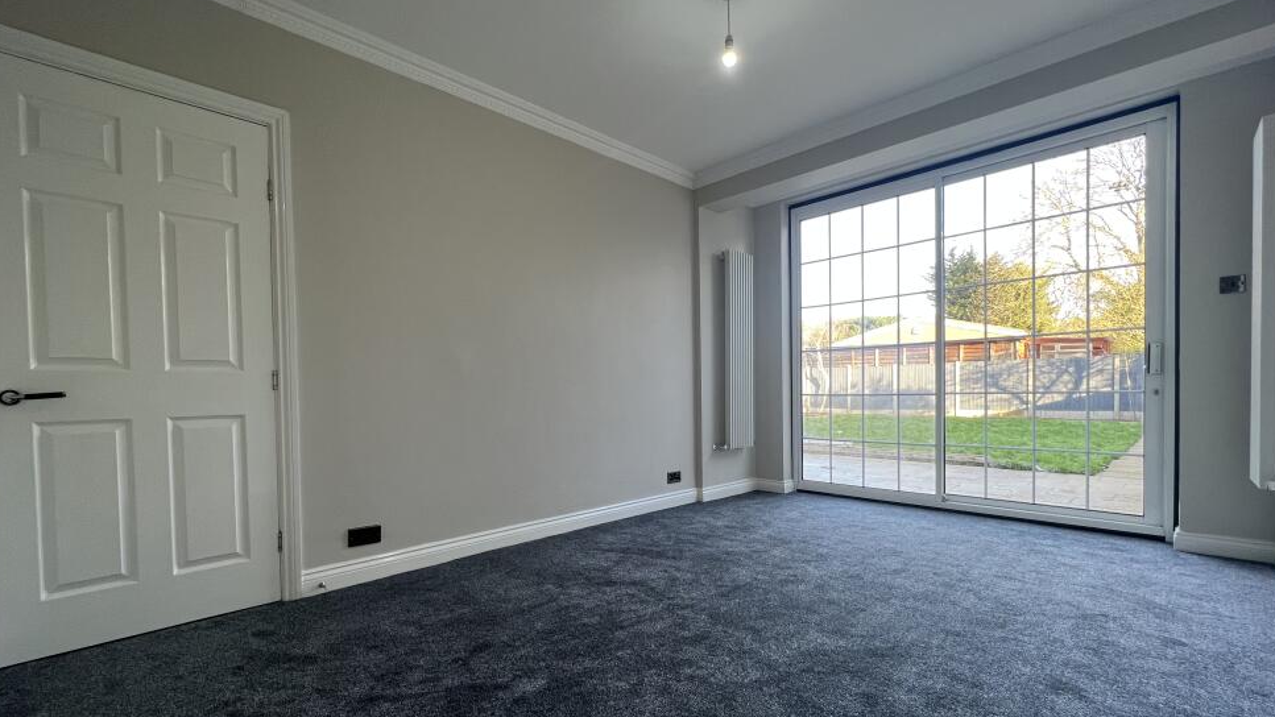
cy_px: 401
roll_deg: +1.2
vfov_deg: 70.3
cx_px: 618
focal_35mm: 15
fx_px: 507
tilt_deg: -1.1
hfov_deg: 103.0
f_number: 1.8
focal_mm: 1.57
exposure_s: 1/100
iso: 100
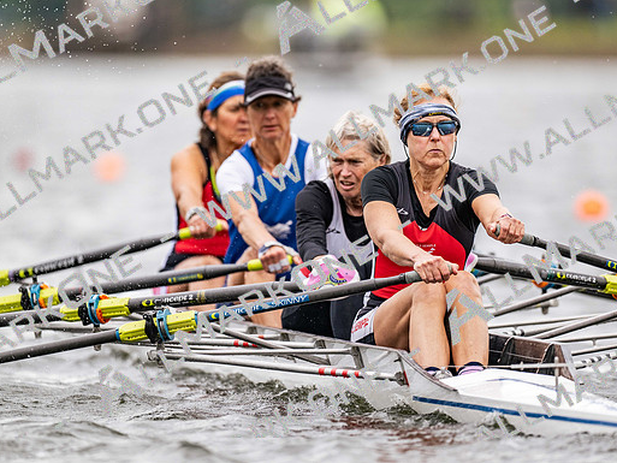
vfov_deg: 2.3
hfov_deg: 3.0
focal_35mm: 652
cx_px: 343
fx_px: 11624
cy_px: 232
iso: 560
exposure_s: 1/2500
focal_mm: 600
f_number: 4
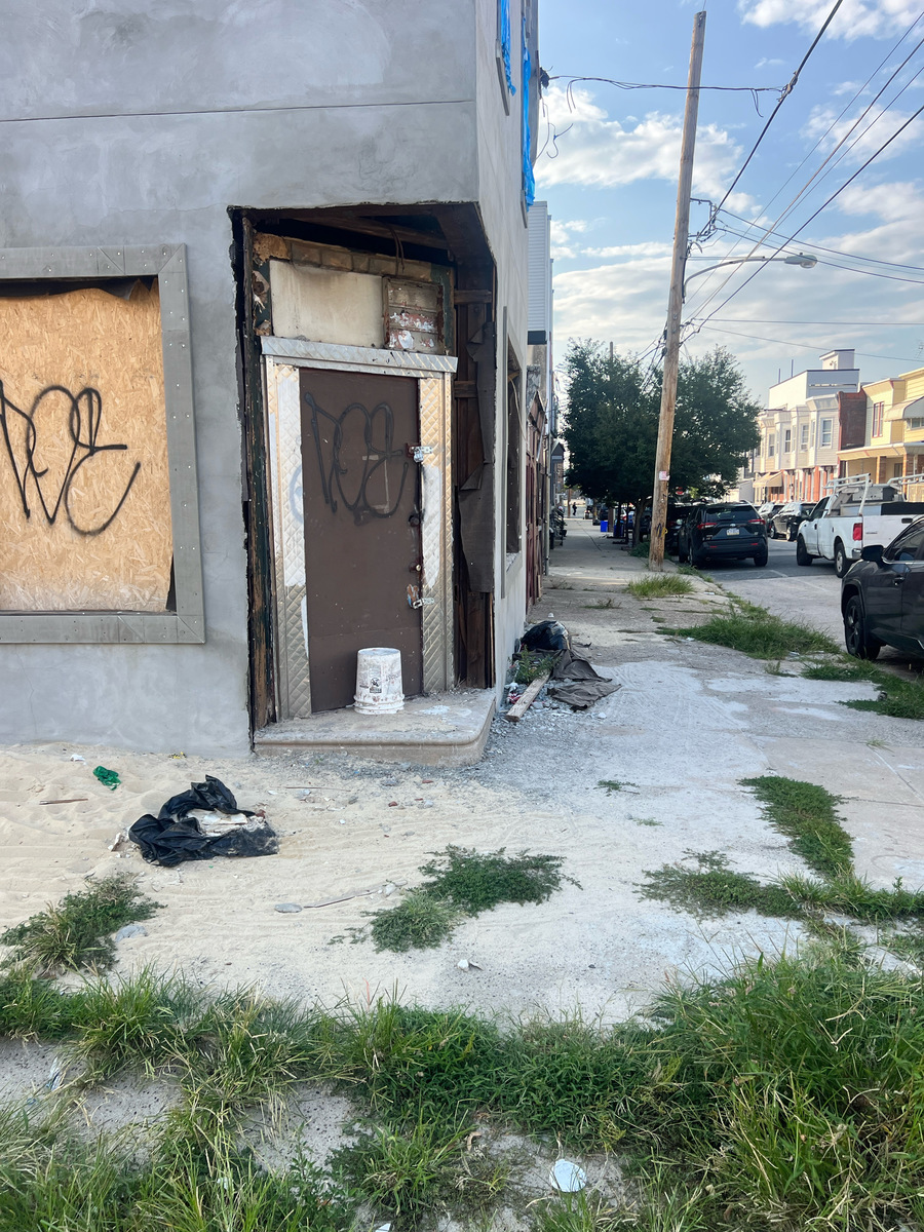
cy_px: 616
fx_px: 925
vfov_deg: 67.3
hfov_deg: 53.1
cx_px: 462
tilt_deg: -10.3
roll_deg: +2.9
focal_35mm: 26
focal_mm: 5.7
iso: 50
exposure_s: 1/873
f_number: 1.5
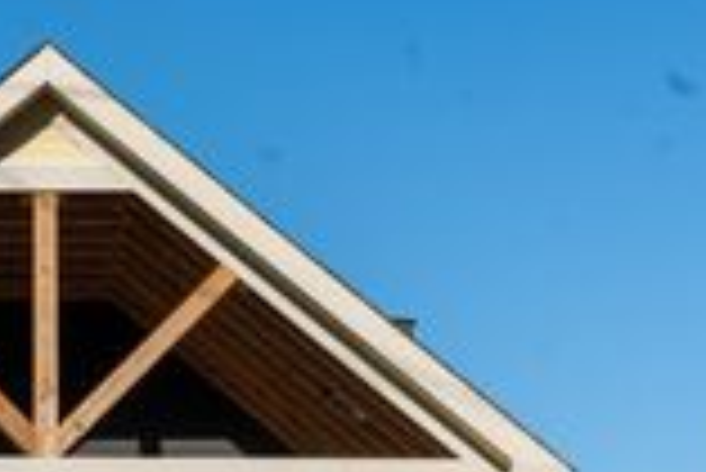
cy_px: 659
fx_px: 2120
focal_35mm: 108
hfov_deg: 18.5
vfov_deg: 12.2
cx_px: 13
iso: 100
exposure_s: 1/200
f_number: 10
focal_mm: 34
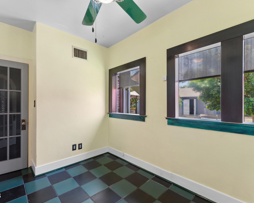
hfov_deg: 93.1
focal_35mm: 16
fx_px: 120
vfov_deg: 80.4
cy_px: 102
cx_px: 121
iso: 320
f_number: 9
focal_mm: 14
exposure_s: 1/13
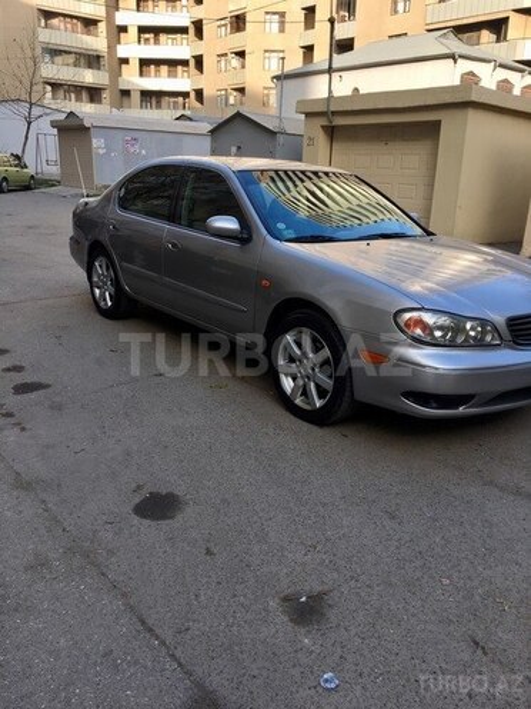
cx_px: 266
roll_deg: -1.8
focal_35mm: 29
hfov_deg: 48.2
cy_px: 354
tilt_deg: -18.2
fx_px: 593
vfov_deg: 61.7
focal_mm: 4.15
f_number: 2.2
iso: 25
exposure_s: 1/390
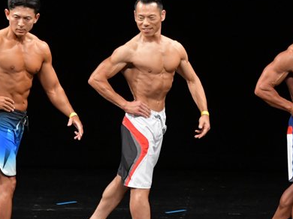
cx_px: 271
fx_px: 3637
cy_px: 134
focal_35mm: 430
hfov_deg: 4.6
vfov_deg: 3.5
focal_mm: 150
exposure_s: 1/400
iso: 3200
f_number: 5.6
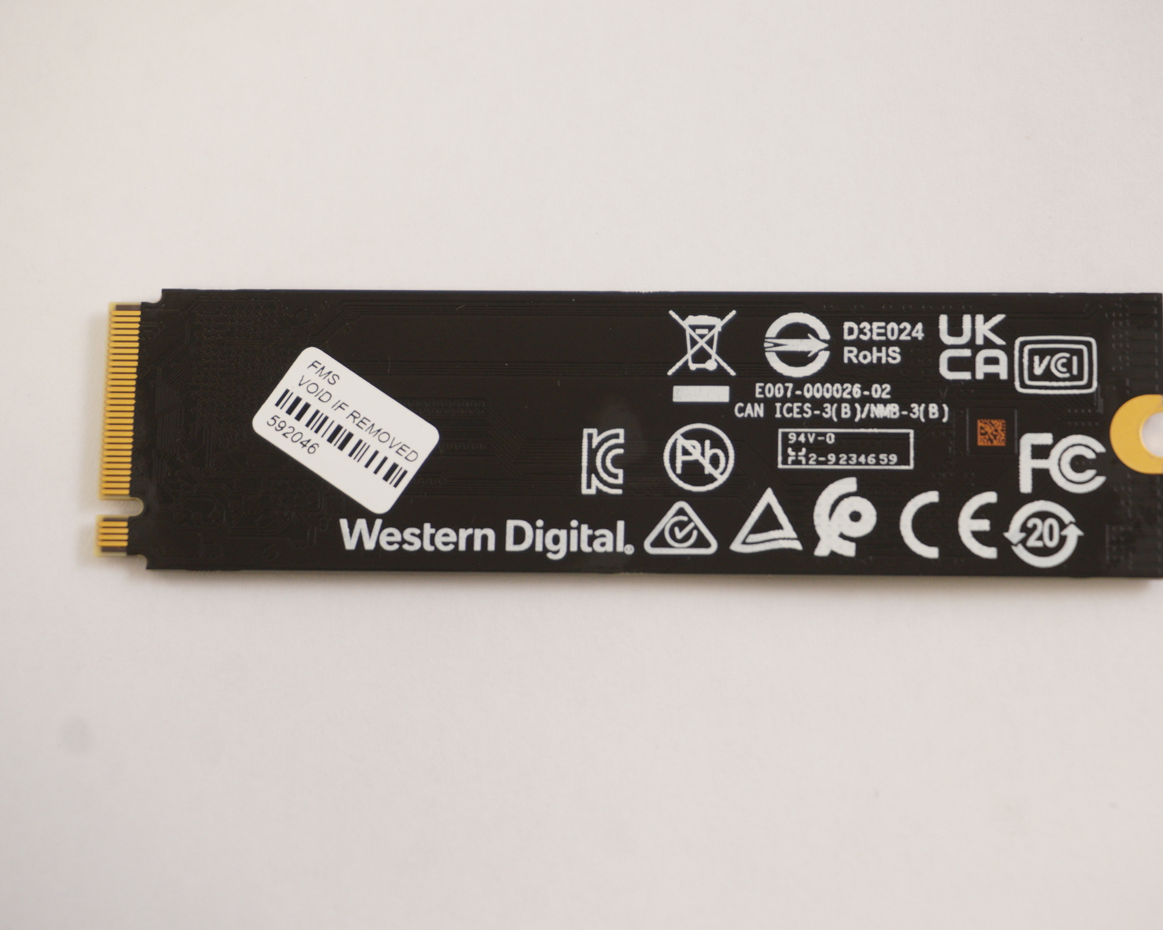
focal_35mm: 81
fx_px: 2773
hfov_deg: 23.6
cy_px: 466
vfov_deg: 19.0
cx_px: 692
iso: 500
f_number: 5.6
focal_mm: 47
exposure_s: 1/25
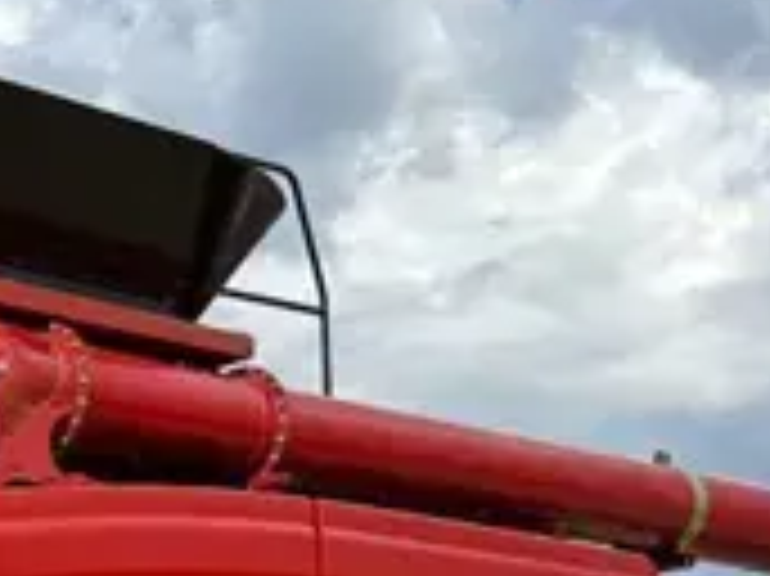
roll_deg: -0.2
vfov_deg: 15.0
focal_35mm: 90
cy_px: 904
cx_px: -275
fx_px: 2001
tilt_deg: +1.6
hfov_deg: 19.8
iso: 80
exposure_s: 1/3058
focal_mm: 6.86
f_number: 1.78
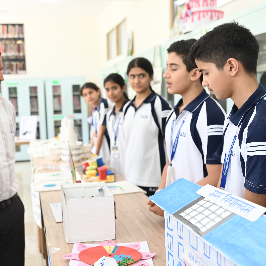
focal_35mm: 45
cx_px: 94
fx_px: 391
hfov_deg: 37.2
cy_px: 133
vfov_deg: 37.6
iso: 1250
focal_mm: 35
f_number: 3.5
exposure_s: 1/200
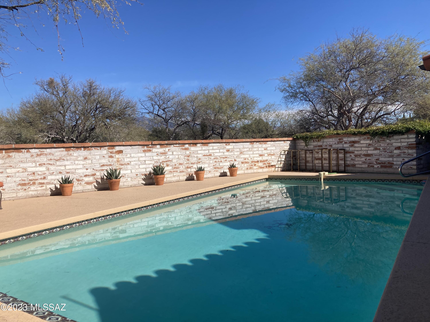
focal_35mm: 28
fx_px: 348
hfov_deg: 63.4
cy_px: 161
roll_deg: +1.2
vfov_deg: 49.7
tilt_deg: -2.1
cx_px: 215
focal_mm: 3.99
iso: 20
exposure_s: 1/2825
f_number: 1.8
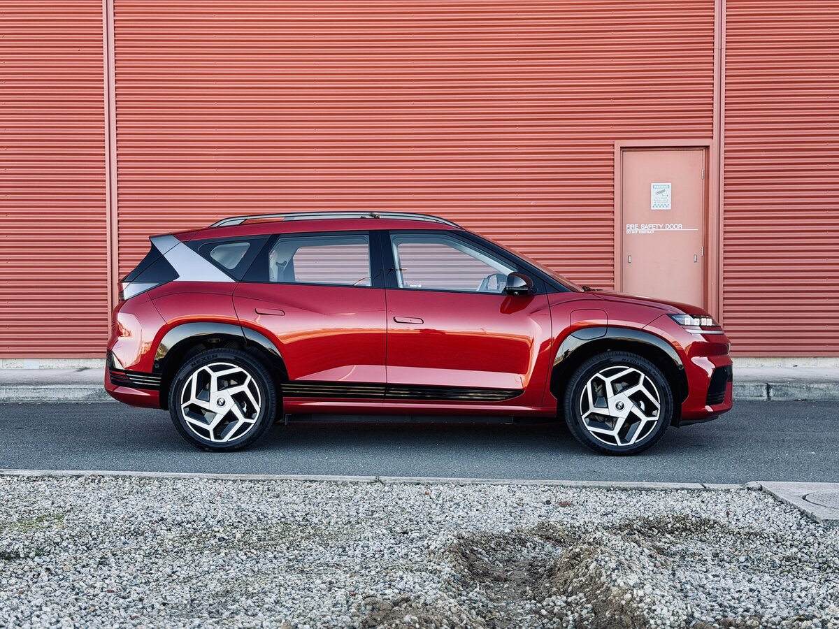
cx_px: 420
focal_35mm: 48
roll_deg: +0.2
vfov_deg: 30.3
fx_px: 1163
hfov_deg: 39.7
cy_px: 314
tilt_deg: -1.2
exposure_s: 1/261
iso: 64
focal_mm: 6.76
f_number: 1.78
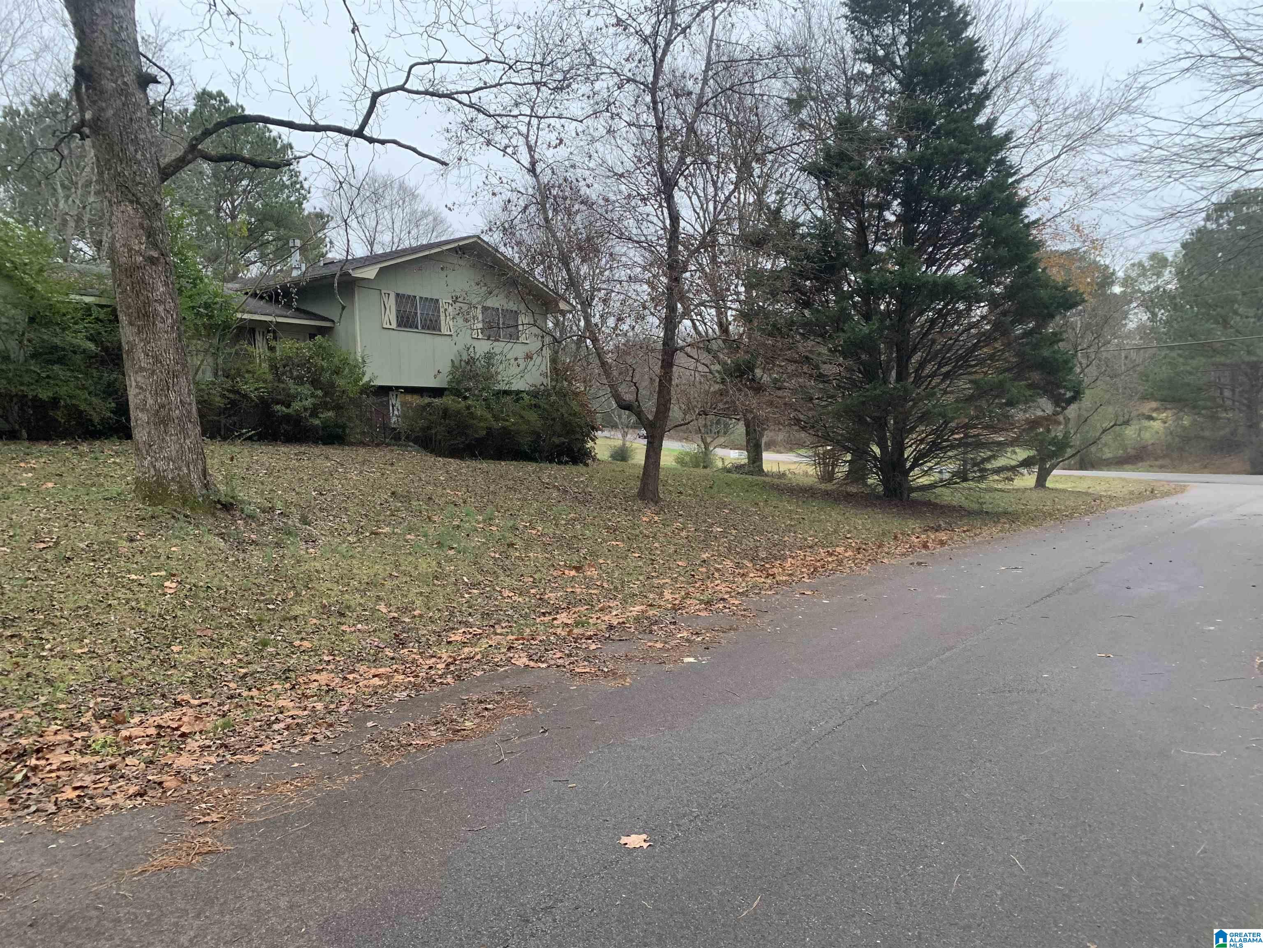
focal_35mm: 26
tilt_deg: -1.3
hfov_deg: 67.3
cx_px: 632
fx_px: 949
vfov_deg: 53.1
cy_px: 474
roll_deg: +1.1
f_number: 1.8
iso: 250
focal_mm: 4.25
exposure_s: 1/60
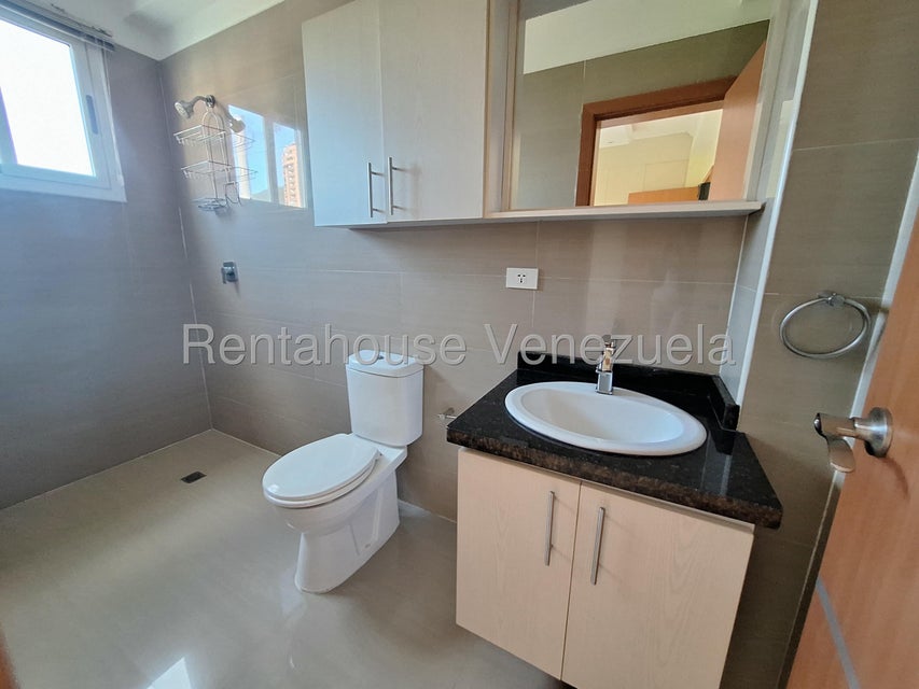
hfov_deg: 106.2
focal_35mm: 13
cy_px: 344
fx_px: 345
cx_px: 460
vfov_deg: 89.9
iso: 320
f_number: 2.2
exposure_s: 1/24
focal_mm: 1.74
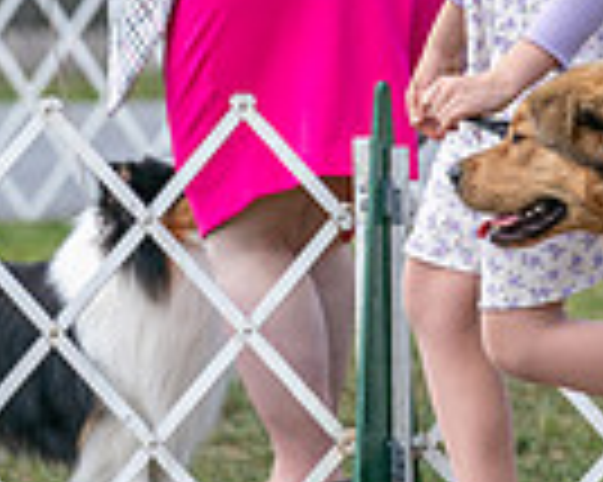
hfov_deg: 2.7
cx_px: 776
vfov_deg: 2.1
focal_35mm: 728
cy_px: -23
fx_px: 12983
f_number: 4
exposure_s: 1/2000
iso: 400
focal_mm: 154
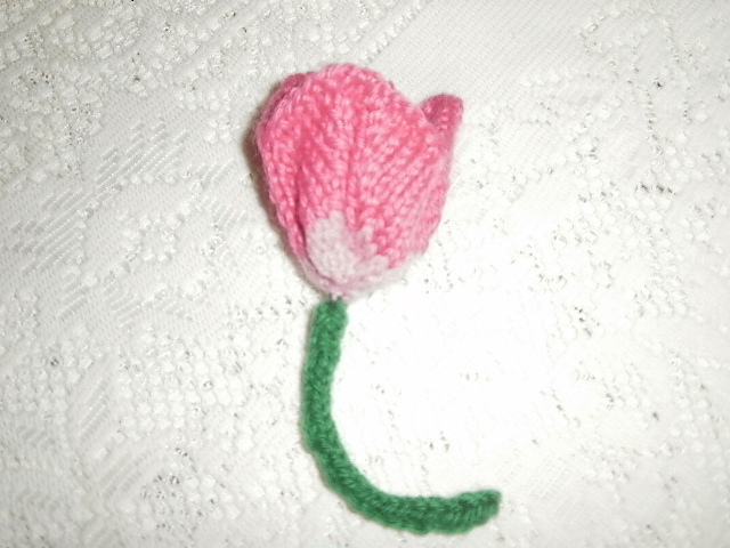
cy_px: 274
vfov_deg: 38.7
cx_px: 365
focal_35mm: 37
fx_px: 780
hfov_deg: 50.1
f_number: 3.1
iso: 125
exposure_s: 1/30
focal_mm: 6.51
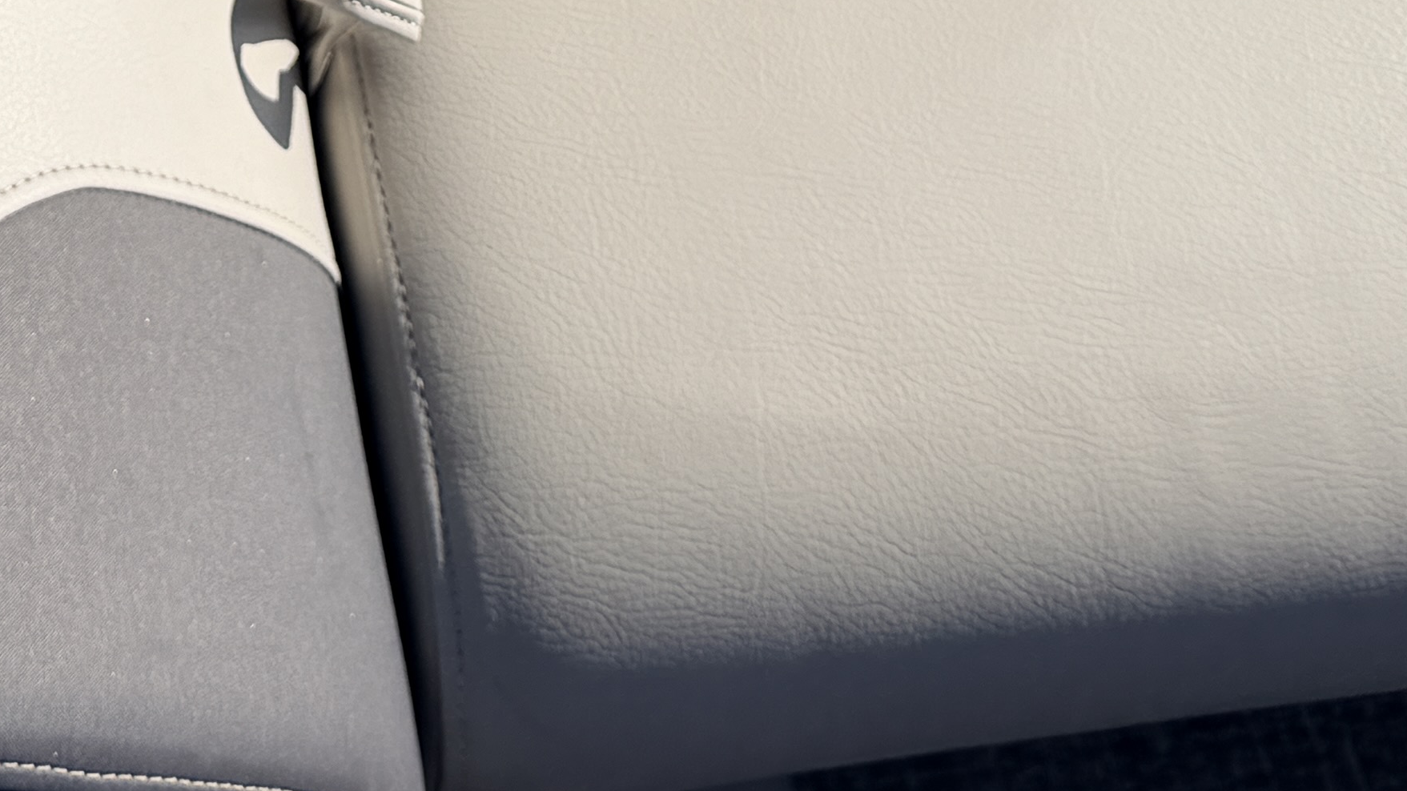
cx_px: 166
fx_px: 3171
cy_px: -701
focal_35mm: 85
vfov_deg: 12.7
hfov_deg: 24.4
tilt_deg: -50.9
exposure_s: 1/6711
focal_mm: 6.76
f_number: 1.78
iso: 80
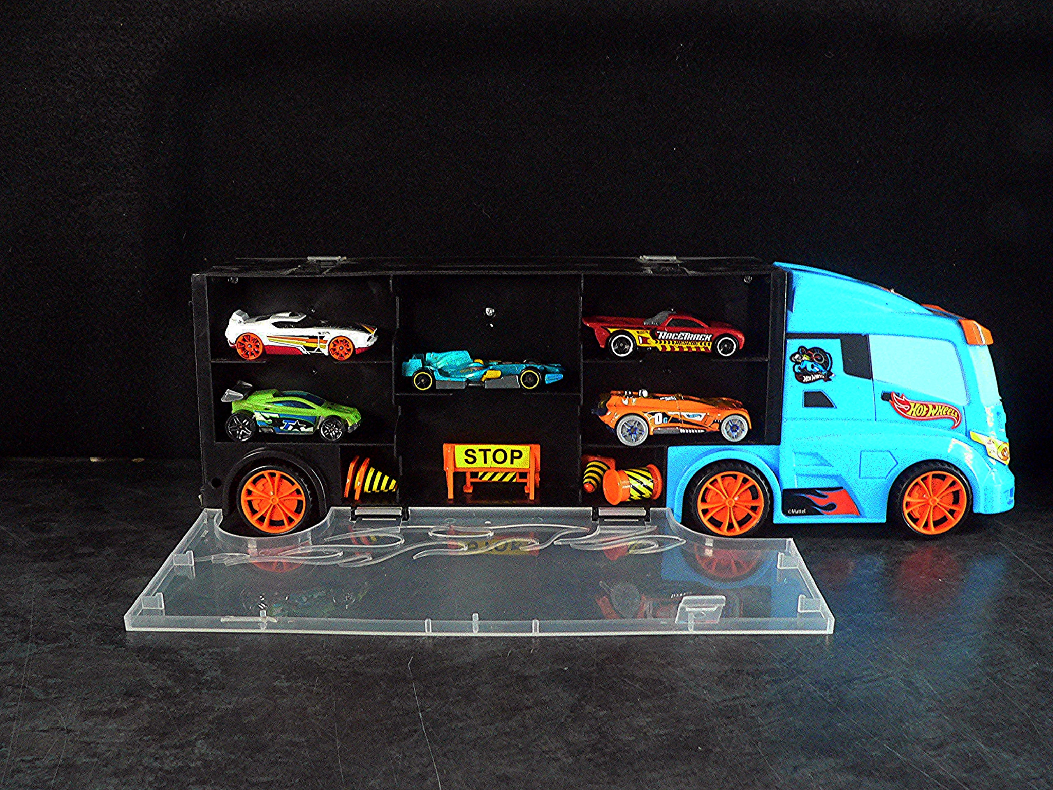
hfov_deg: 51.4
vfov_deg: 39.7
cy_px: 395
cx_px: 526
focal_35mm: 36
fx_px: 1095
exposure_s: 1/20
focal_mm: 6
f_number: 2.8
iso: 400
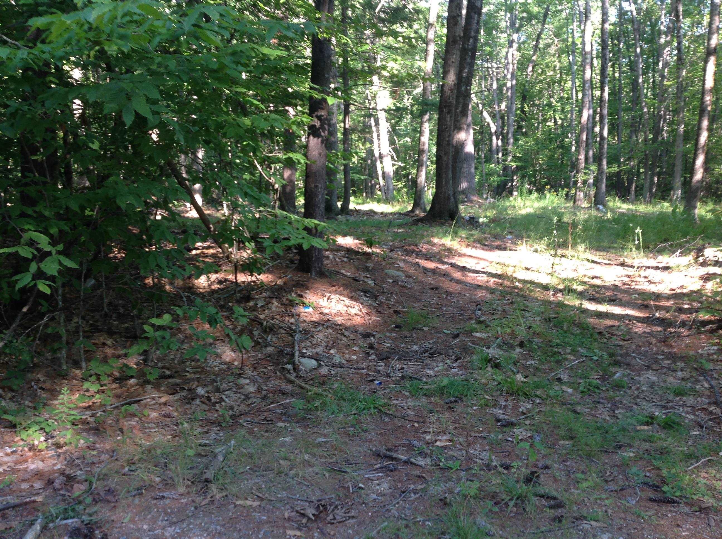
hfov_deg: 52.7
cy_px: 270
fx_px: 729
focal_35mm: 35
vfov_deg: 40.6
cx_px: 361
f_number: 2.4
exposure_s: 1/40
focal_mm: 4.28
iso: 50
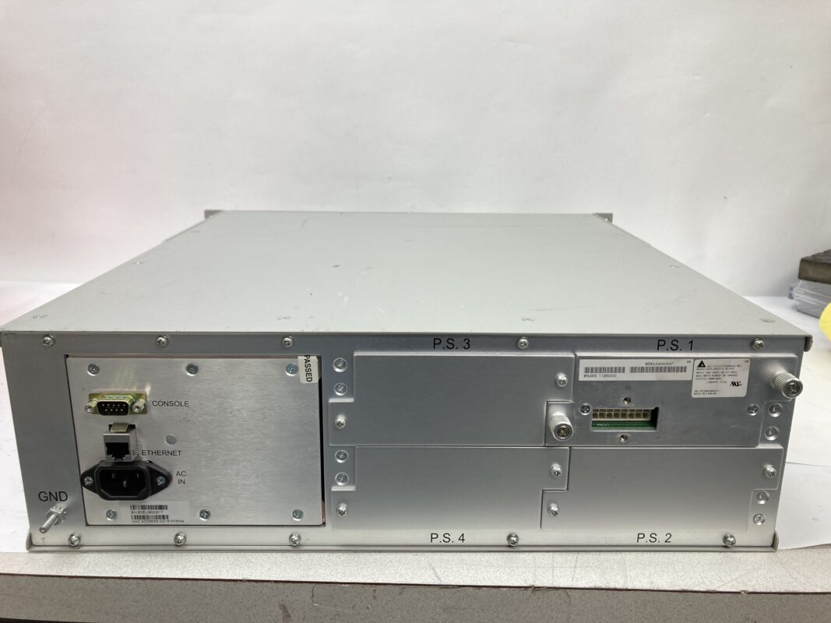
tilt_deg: -14.6
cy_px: 312
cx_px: 416
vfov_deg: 49.7
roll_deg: +0.0
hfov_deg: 63.4
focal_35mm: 28
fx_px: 672
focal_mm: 3.99
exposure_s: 1/60
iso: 40
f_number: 1.8
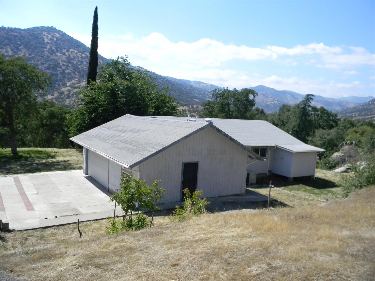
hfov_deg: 63.5
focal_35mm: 28
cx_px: 188
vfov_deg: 49.7
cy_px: 140
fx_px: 303
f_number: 7
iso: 400
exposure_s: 1/1000
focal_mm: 5
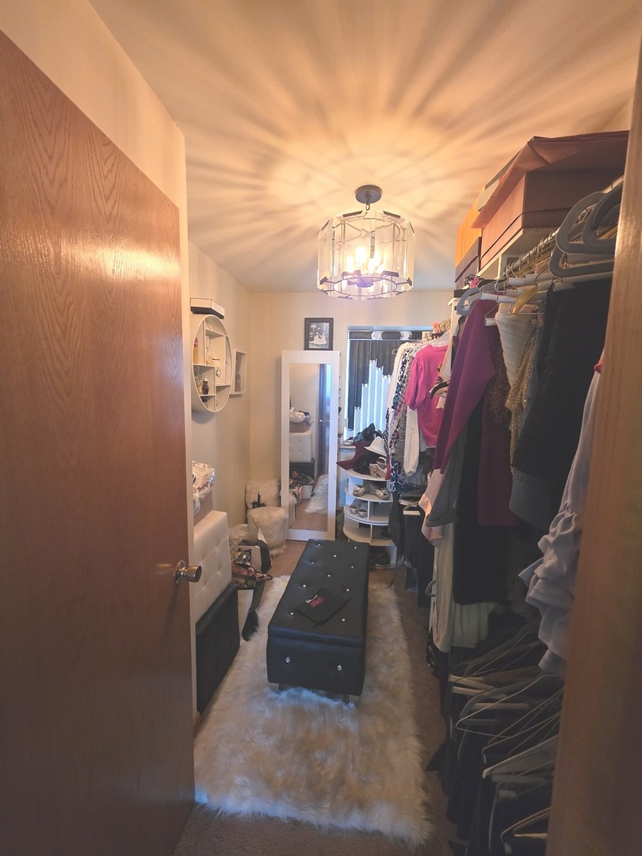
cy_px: 428
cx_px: 321
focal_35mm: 13
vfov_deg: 106.2
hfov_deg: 89.9
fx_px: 321
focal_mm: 2.2
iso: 500
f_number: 1.9
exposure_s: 1/60
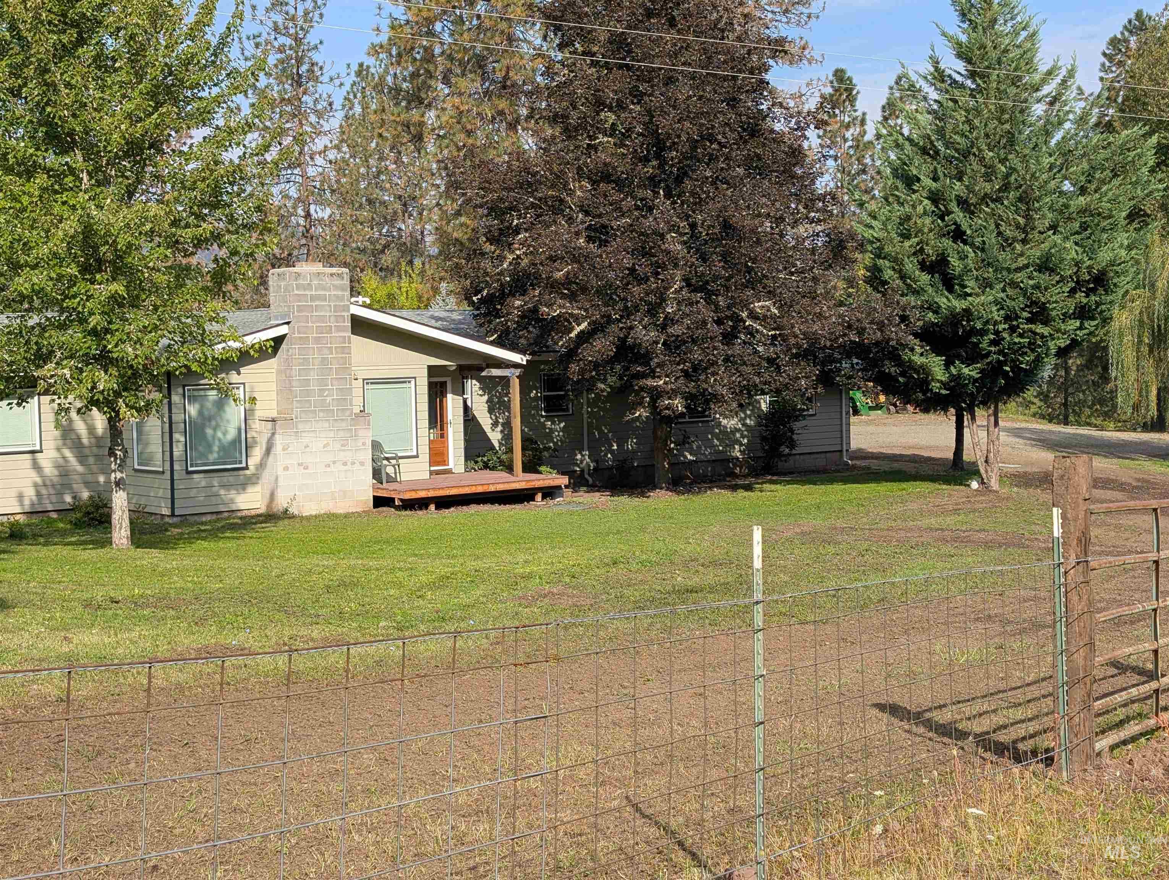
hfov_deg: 38.9
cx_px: 584
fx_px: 1657
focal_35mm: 49
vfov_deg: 29.7
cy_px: 440
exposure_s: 1/923
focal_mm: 6.9
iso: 20
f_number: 1.68
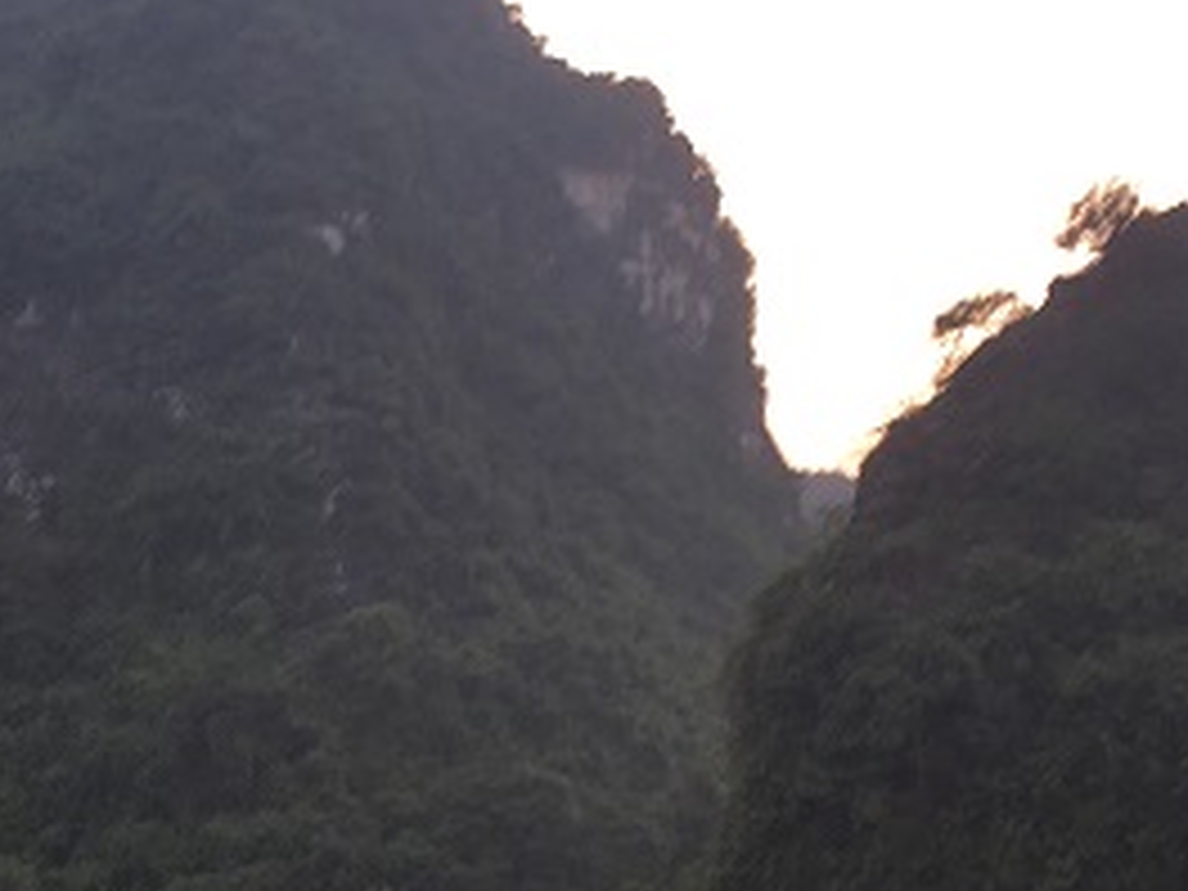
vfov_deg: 19.0
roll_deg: +0.5
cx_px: 378
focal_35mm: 77
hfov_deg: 25.2
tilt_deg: +8.5
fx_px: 2643
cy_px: 709
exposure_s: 1/50
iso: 32
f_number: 2.2
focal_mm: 4.15
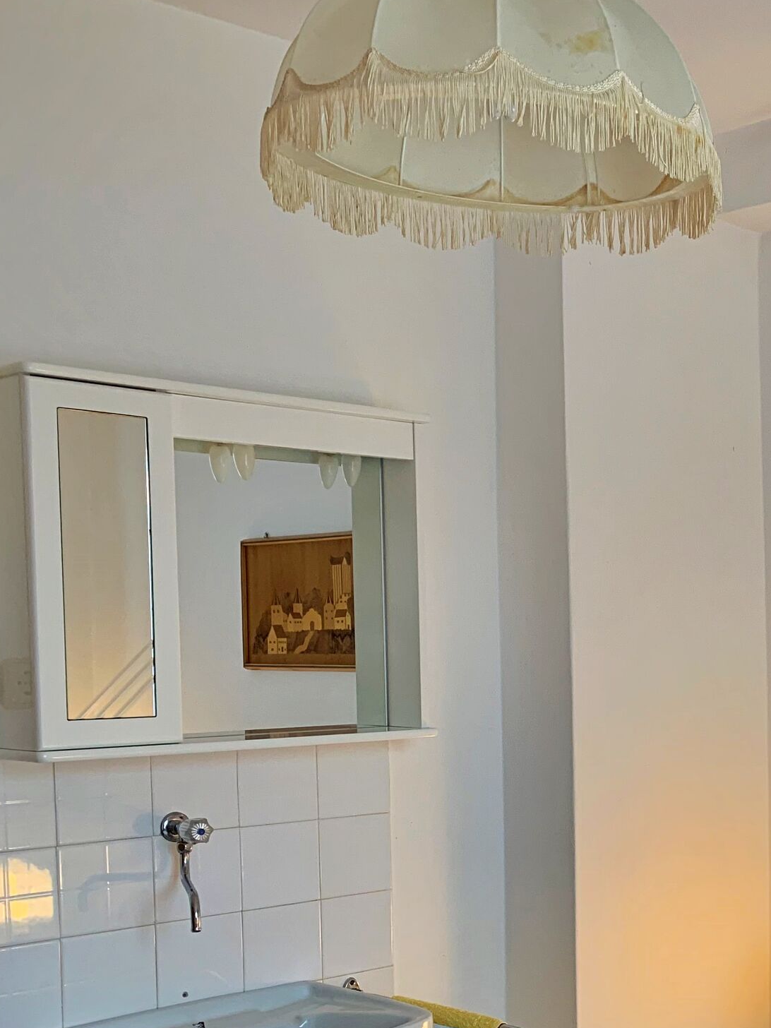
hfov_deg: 25.4
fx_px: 1485
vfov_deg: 37.5
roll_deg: -0.6
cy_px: 735
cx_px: 983
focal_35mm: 50
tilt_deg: -3.2
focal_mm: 4.25
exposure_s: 1/100
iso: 80
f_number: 1.8
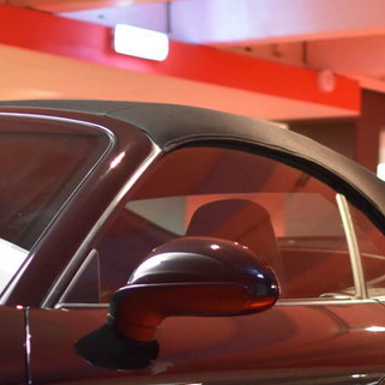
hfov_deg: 12.3
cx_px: 213
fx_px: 1791
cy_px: 401
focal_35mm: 142
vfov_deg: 12.1
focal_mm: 35
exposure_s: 1/60
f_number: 1.8
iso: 1250
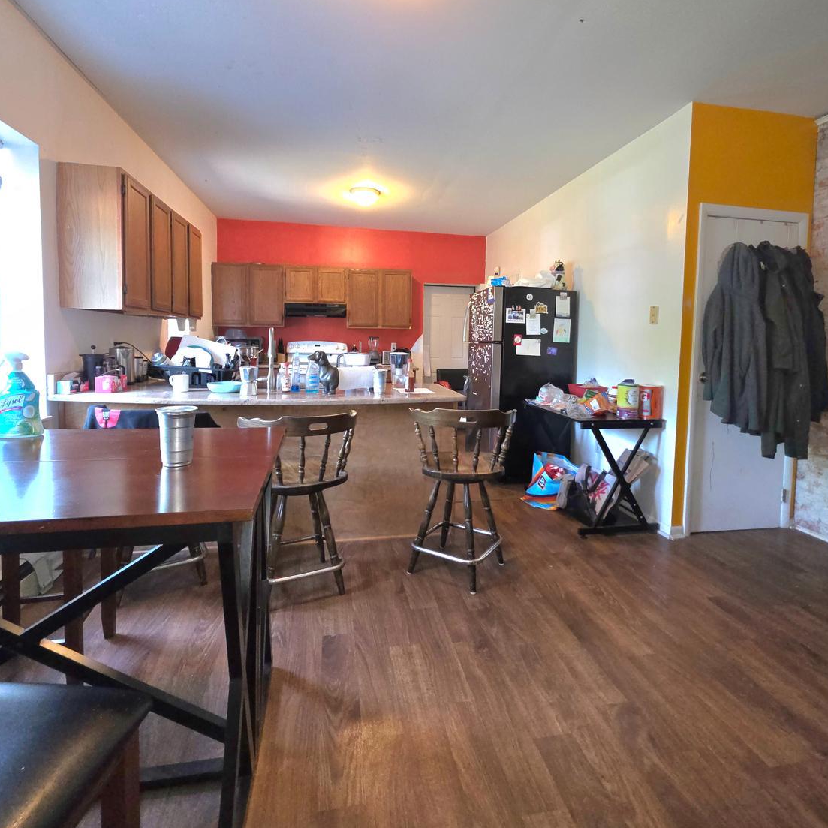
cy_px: 366
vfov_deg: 87.1
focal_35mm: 16
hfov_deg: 87.4
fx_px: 433
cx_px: 415
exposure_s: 1/60.2
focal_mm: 2.2
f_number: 1.9
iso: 200
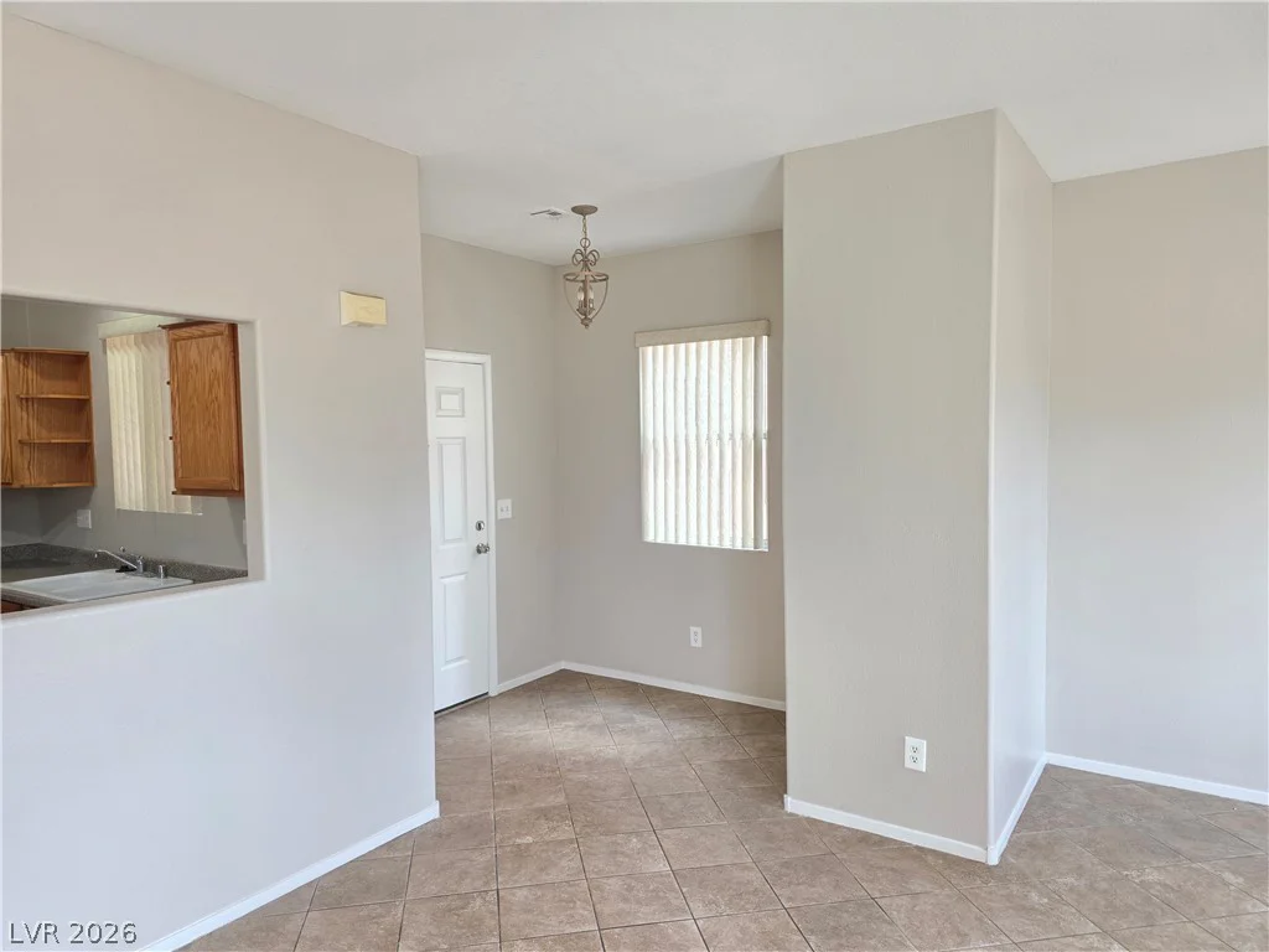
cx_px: 634
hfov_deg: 73.9
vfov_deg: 58.9
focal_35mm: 23
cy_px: 476
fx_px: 843
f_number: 1.7
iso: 250
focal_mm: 6.25
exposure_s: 1/120
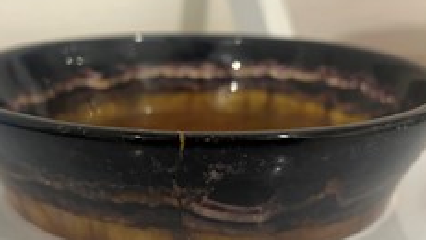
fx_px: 554
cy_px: 109
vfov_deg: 24.4
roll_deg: -1.9
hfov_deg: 42.0
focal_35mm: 49
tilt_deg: -17.2
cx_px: 188
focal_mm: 5.1
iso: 250
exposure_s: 1/50
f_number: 1.6
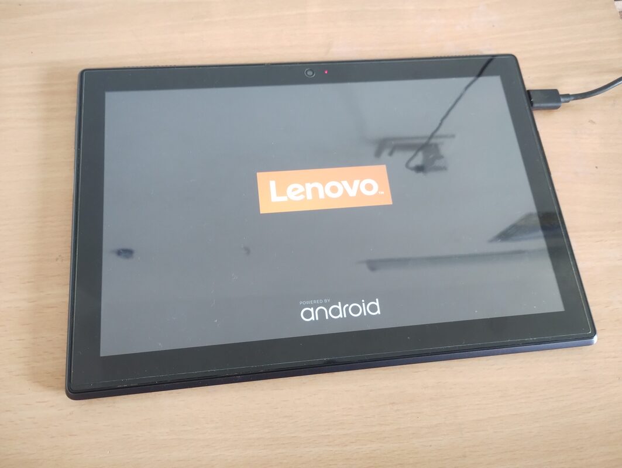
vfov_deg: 49.8
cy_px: 234
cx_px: 311
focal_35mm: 28
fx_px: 504
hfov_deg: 63.4
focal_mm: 4.27
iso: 1388
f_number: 1.8
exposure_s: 1/33.3
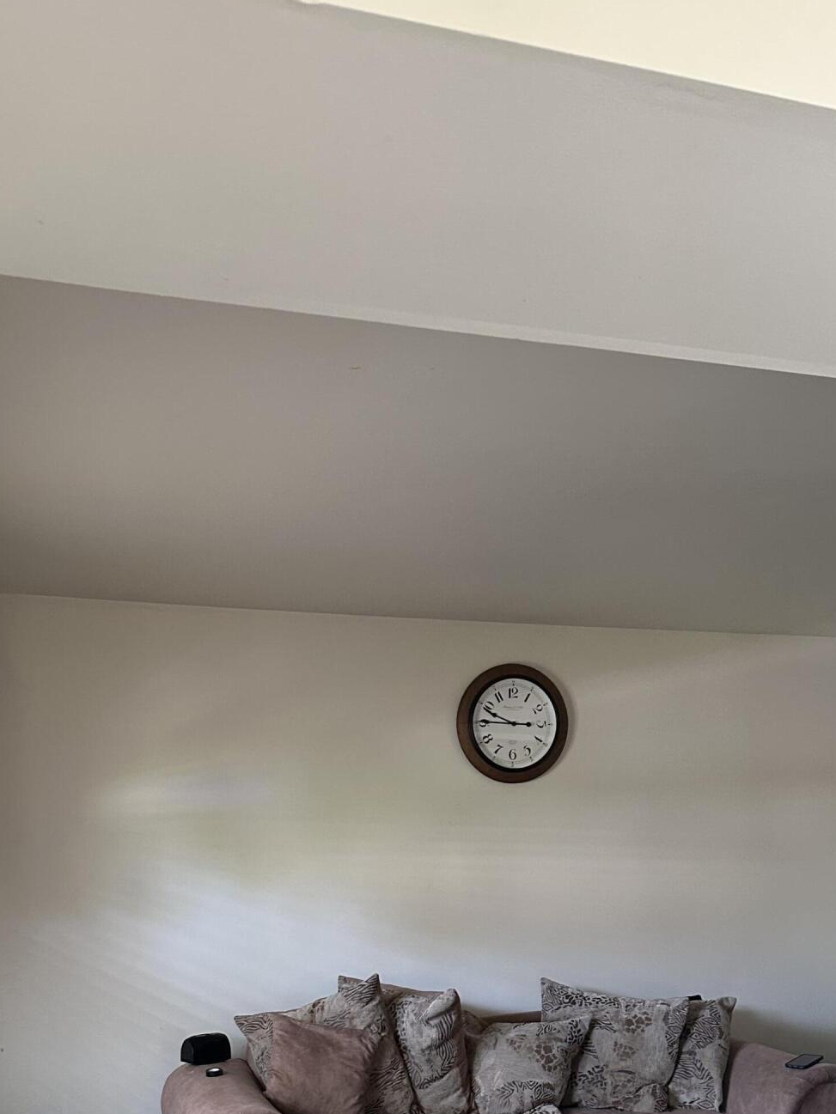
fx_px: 1191
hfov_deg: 38.7
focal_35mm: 37
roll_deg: -0.9
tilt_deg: -0.2
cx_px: 390
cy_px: 838
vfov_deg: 48.2
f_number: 1.78
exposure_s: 1/60
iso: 500
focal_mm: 6.86
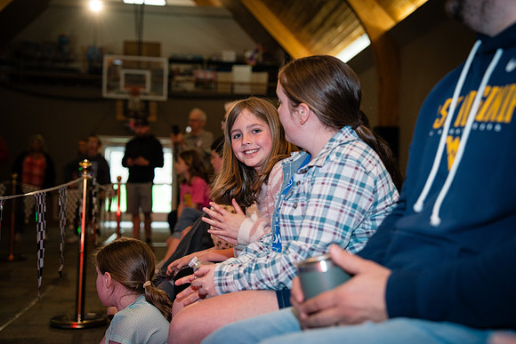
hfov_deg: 36.9
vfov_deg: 25.1
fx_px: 774
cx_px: 258
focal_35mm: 54
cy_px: 172
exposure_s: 1/250
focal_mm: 54
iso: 800
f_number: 3.2
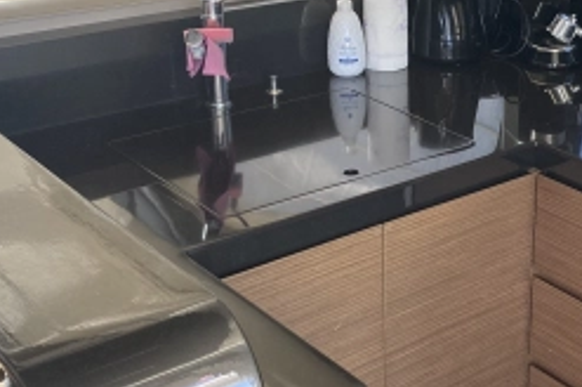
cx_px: 525
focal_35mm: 65
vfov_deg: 20.8
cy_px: 162
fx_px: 1049
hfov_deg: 29.7
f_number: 1.8
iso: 80
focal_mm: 3.99
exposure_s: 1/121
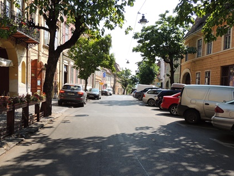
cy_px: 103
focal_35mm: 34
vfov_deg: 41.7
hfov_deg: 53.7
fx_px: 230
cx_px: 101
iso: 100
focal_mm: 4.3
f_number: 3
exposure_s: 1/640
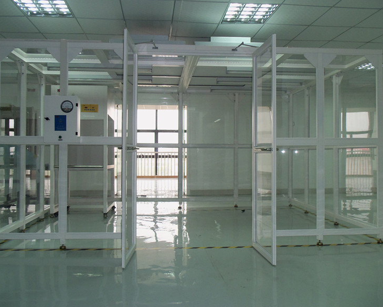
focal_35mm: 31
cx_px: 181
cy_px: 151
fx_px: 351
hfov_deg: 57.1
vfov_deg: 47.1
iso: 100
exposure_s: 1/30
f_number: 3.4
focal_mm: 5.2
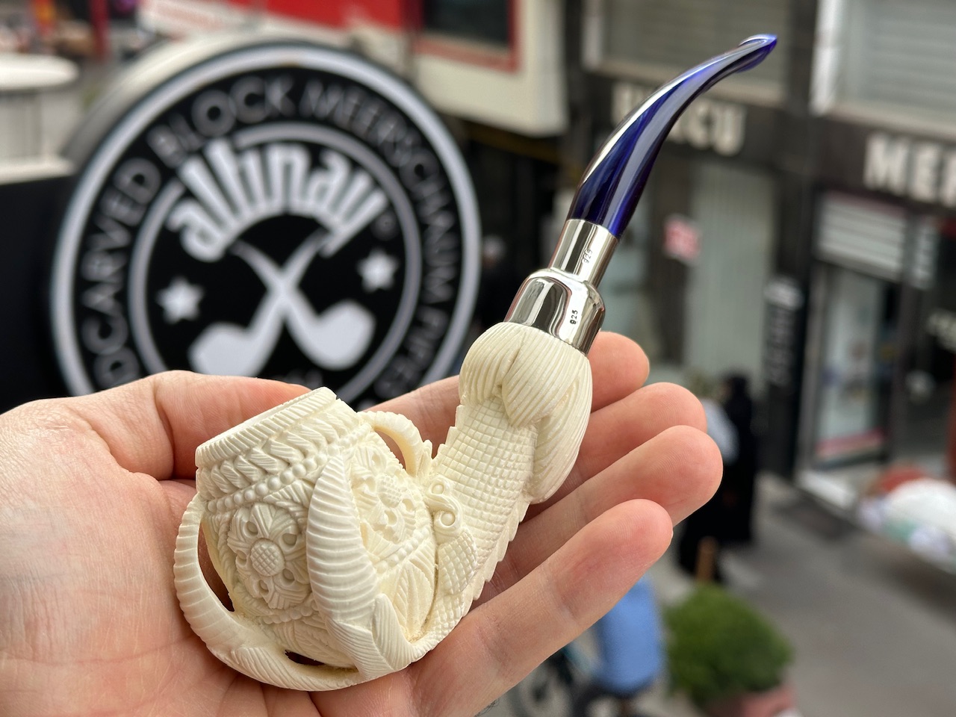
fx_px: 1326
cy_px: 358
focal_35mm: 48
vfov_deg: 30.3
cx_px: 478
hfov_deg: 39.7
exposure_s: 1/699
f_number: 1.78
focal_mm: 6.86
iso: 64
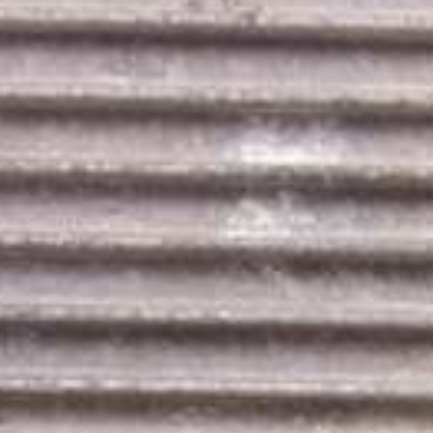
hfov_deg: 11.7
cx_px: 301
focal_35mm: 149
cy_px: 488
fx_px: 2109
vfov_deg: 11.5
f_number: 2
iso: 125
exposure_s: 1/100
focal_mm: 10.4
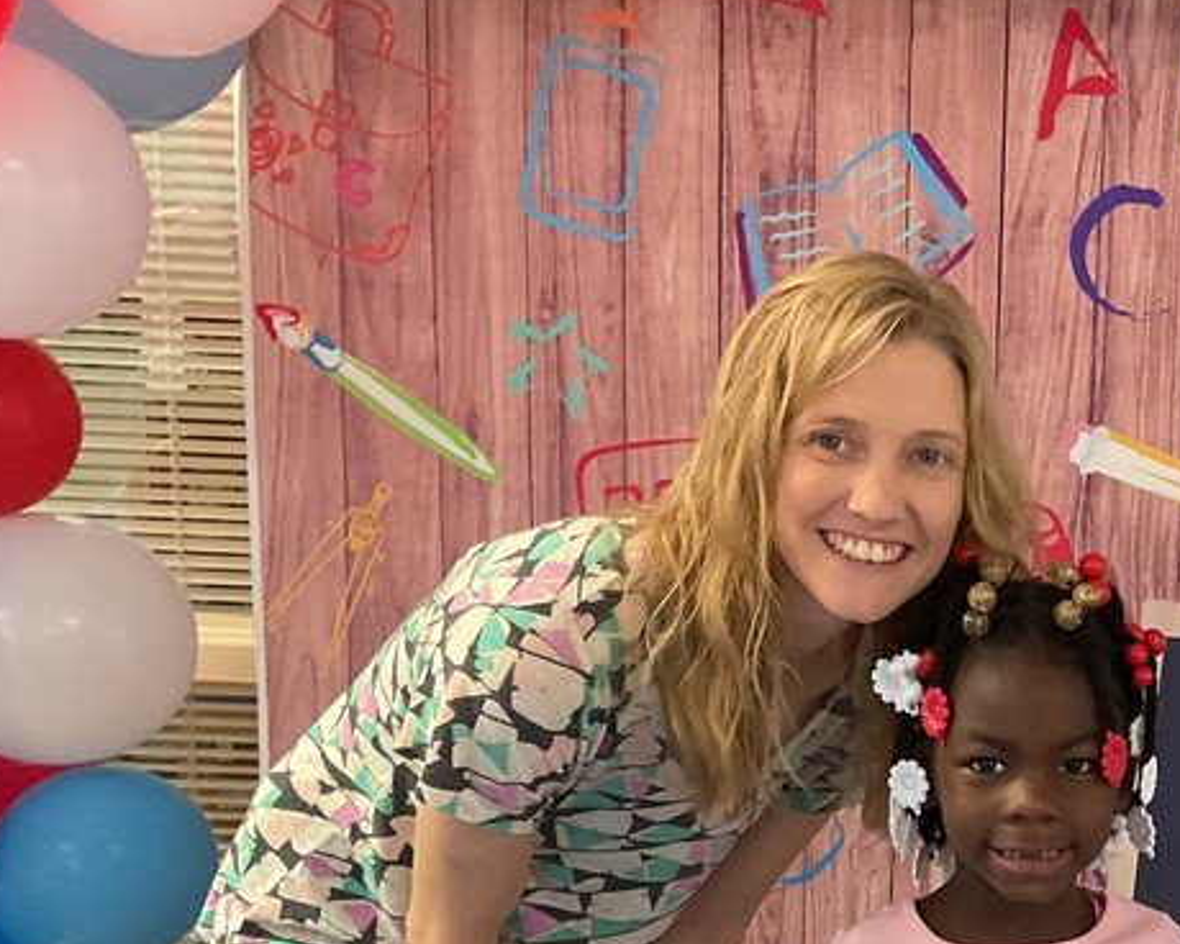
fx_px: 2200
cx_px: 1131
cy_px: 911
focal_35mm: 63
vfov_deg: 23.4
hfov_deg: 28.5
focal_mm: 3
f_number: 1.8
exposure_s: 1/60
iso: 250
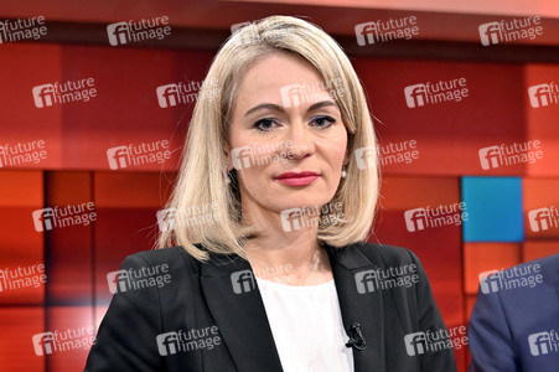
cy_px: 186
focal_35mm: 32
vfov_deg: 41.1
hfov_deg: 58.8
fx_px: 497
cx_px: 280
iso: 1600
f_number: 2.8
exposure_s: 1/200
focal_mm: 32
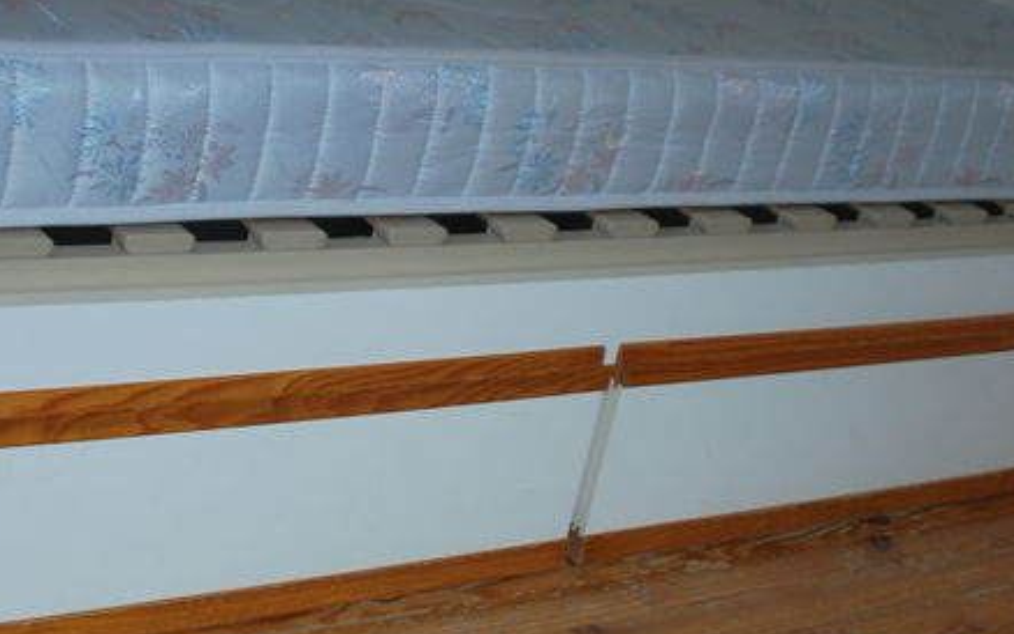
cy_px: 142
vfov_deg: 20.4
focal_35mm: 63
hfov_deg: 32.1
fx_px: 1741
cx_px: 303
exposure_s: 1/60
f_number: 3.5
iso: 200
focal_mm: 18
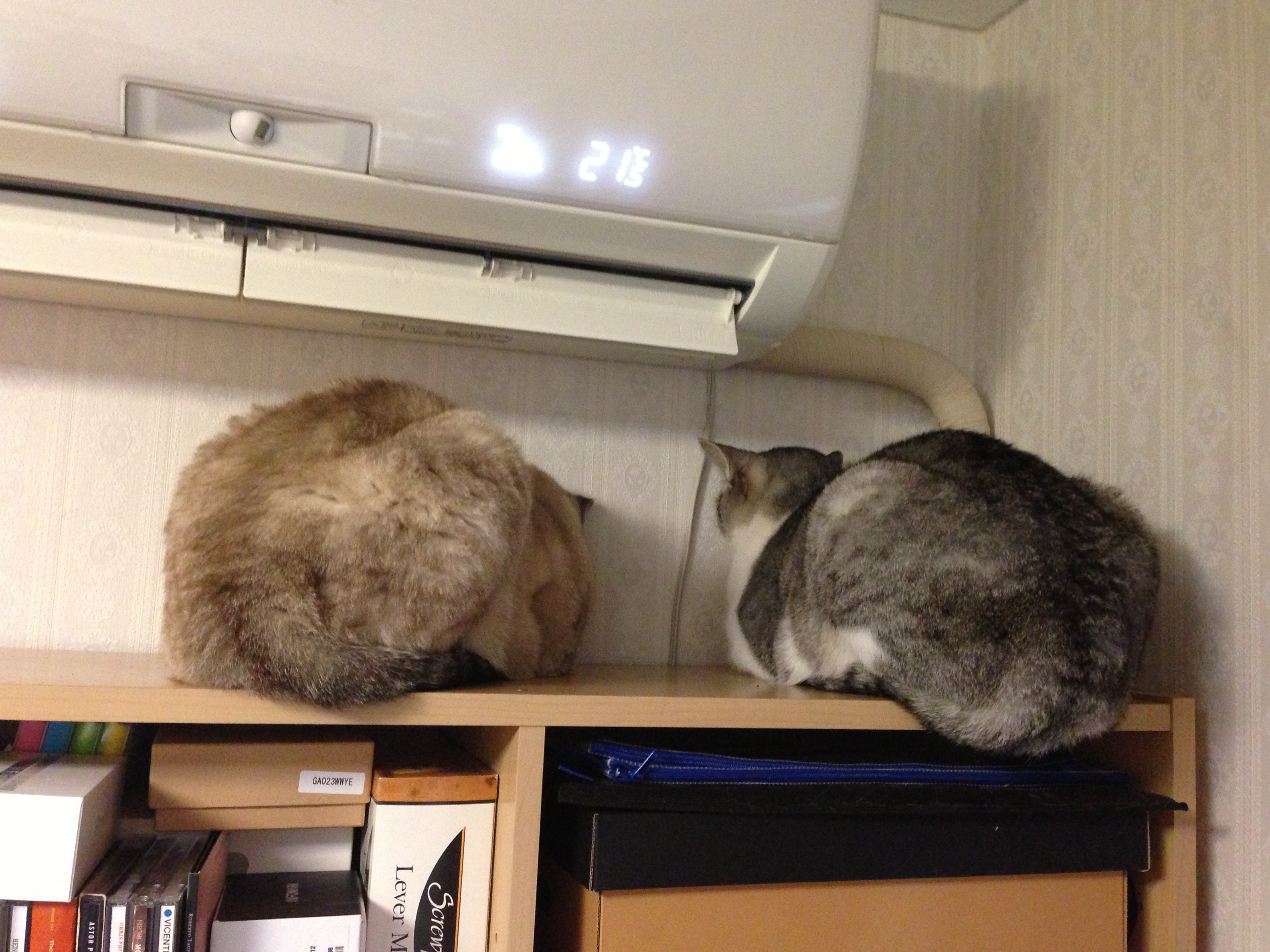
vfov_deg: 41.8
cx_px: 635
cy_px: 468
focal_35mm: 34
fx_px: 1247
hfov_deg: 54.0
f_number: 2.4
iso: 400
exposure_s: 1/20
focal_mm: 4.13
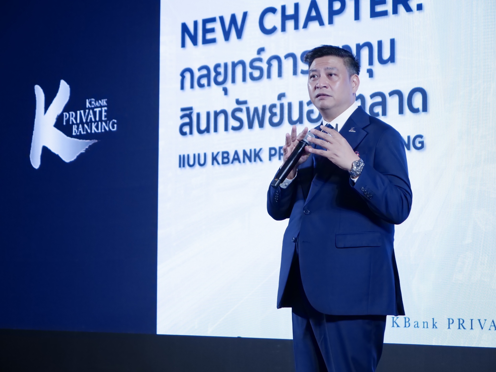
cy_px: 186
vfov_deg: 15.4
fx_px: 1376
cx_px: 248
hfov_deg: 20.4
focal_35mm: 96
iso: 1600
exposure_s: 1/100
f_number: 3.9
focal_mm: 48
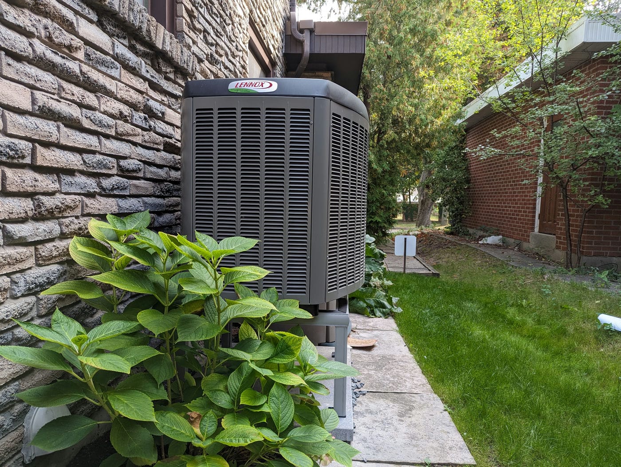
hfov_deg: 71.5
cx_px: 310
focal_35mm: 24
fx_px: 431
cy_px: 234
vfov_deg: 56.9
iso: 58
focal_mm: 6.81
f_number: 1.85
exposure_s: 1/122
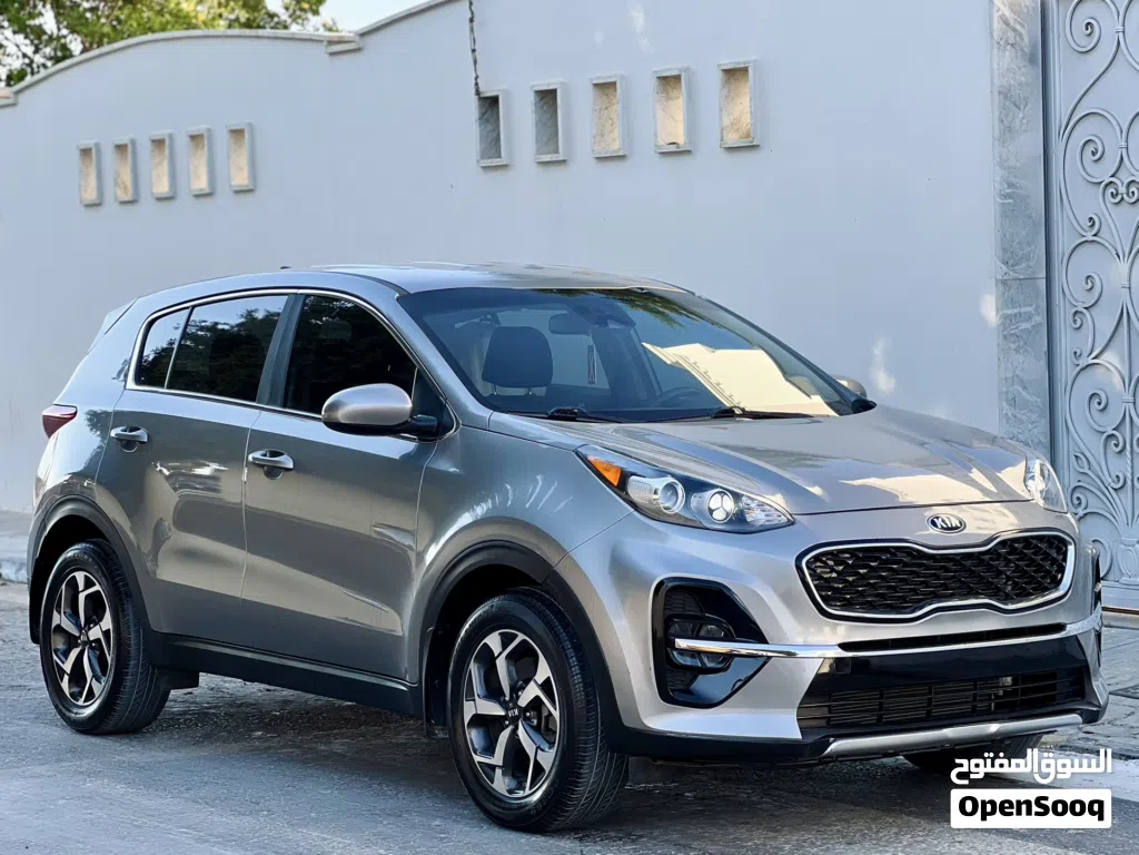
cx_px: 570
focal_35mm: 77
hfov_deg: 25.3
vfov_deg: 19.1
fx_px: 2534
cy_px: 428
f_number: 2.8
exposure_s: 1/121
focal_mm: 9
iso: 32
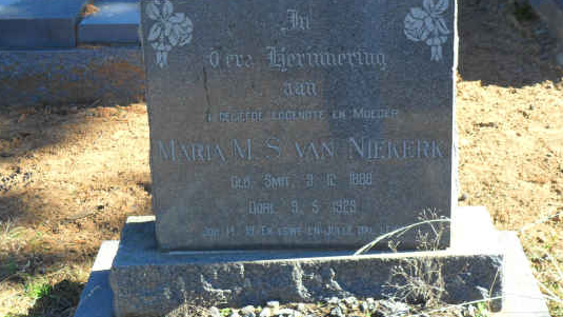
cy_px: 146
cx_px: 307
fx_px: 970
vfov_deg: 18.5
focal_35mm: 65
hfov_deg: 32.3
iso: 100
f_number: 5
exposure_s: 1/90
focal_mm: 9.3
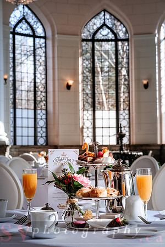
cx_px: 82
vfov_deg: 27.0
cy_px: 124
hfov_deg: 18.2
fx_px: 516
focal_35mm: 75
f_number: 8
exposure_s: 1/125
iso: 200
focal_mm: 50
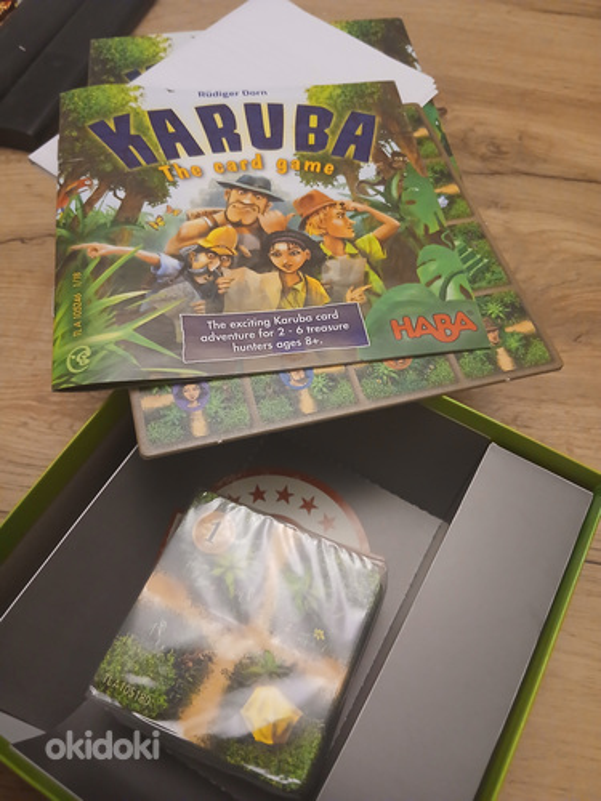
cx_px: 300
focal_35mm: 26
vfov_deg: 67.3
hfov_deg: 53.1
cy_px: 400
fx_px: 602
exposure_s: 1/25
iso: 400
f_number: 1.8
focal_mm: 3.98
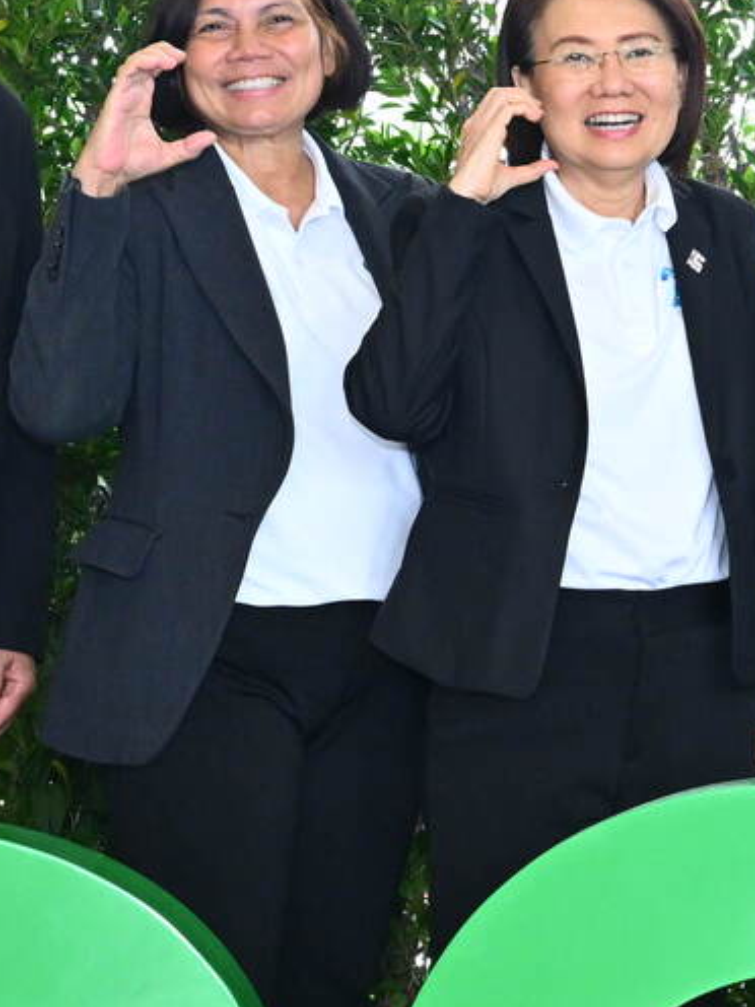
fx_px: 4886
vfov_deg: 11.8
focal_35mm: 168
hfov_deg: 8.8
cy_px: 378
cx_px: 763
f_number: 6.3
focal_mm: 42
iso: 1600
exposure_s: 1/200
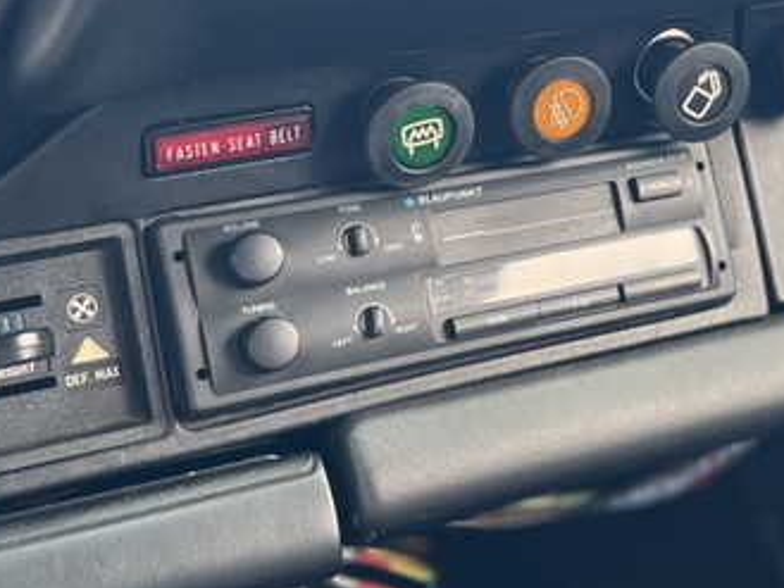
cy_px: 143
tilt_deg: -14.7
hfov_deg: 23.7
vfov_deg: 18.1
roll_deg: -0.1
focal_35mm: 81
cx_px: 655
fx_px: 1835
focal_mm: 5.7
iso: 40
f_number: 1.5
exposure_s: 1/121
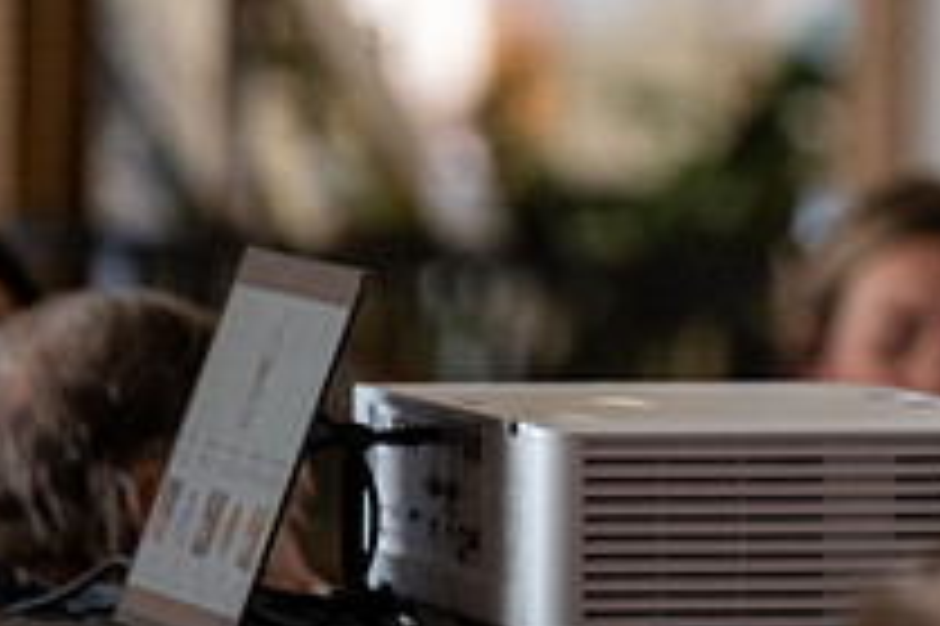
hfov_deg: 3.7
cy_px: -110
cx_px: 1264
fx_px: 14480
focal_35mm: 555
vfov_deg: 2.5
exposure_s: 1/500
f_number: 3.5
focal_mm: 200
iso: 2500
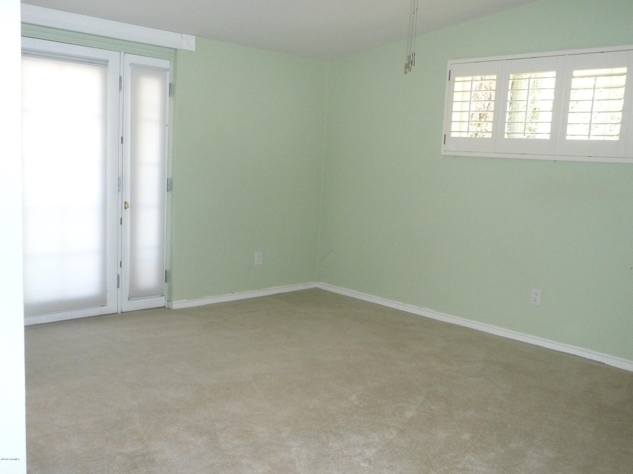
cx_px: 316
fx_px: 622
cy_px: 237
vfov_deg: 41.8
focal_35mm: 34
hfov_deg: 54.0
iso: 500
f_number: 3.6
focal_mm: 5.6
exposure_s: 1/30
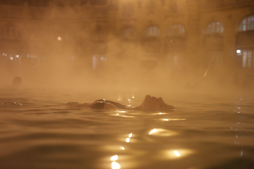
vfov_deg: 29.2
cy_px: 84
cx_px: 127
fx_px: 325
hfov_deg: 42.7
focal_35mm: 46
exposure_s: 1/60
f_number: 2
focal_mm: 30
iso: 400
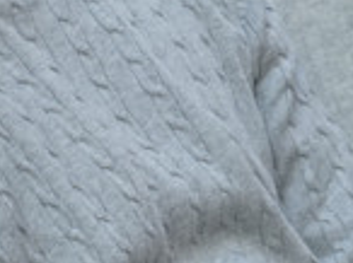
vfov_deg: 4.0
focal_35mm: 369
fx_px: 3752
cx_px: 276
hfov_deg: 5.4
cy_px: -30
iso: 1250
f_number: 5.6
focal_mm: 49
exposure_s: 1/160
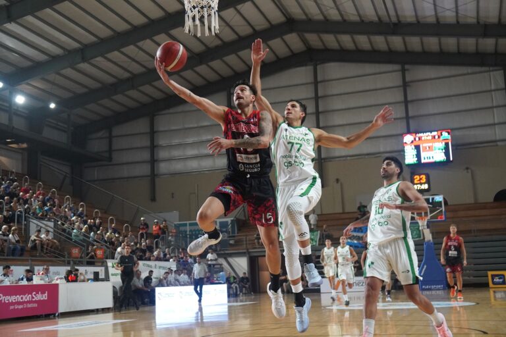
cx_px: 253
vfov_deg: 28.9
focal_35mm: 46
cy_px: 168
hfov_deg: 42.3
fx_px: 654
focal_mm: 31
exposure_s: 1/640
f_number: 4
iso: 2500
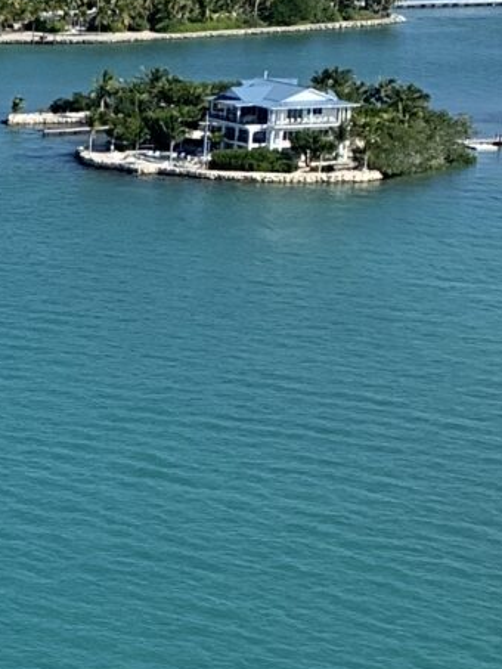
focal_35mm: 147
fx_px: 2841
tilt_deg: -15.8
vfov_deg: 13.2
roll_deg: -0.6
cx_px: -743
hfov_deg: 9.0
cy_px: 713
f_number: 1.8
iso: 25
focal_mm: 4.25
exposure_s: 1/2364
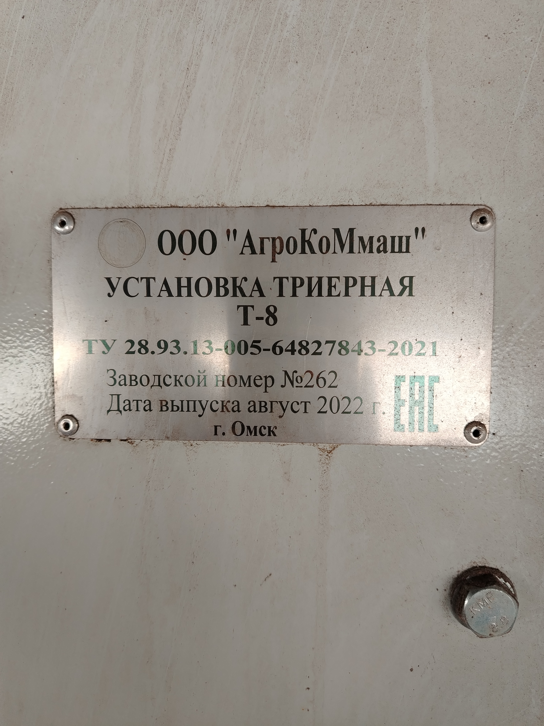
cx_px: 272
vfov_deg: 71.6
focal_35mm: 24
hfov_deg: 56.8
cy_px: 363
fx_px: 503
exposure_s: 1/100
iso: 475
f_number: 1.75
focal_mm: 5.25
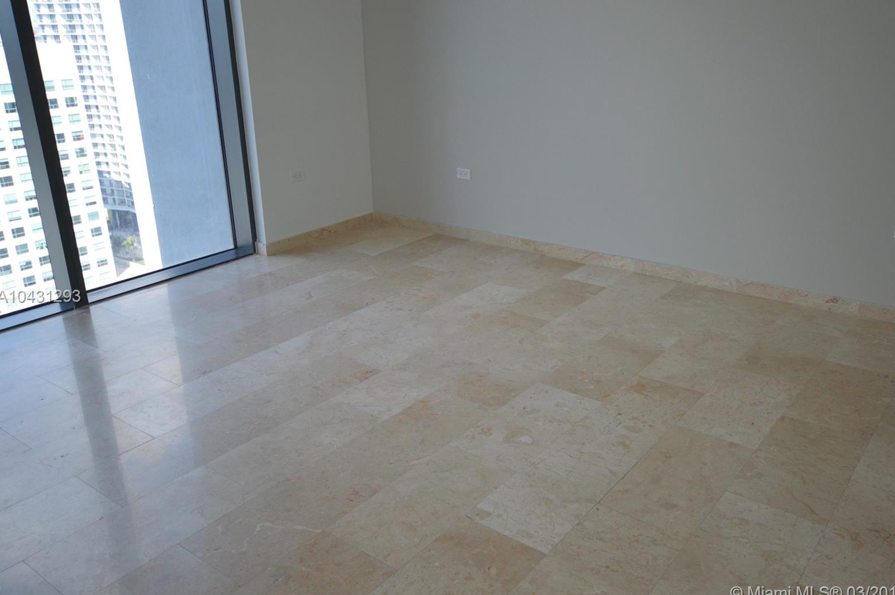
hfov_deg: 60.3
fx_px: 770
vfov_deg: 42.2
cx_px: 456
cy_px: 298
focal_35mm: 31
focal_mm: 20
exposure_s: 1/500
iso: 560
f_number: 3.5
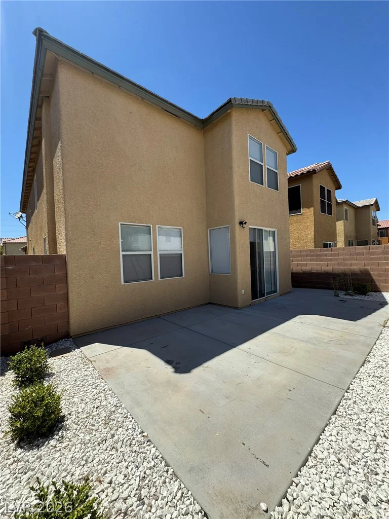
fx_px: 210
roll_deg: +1.7
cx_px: 194
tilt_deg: +0.4
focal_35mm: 14
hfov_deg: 85.7
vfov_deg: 102.1
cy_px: 260
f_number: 2.2
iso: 50
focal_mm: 2.22
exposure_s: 1/1449
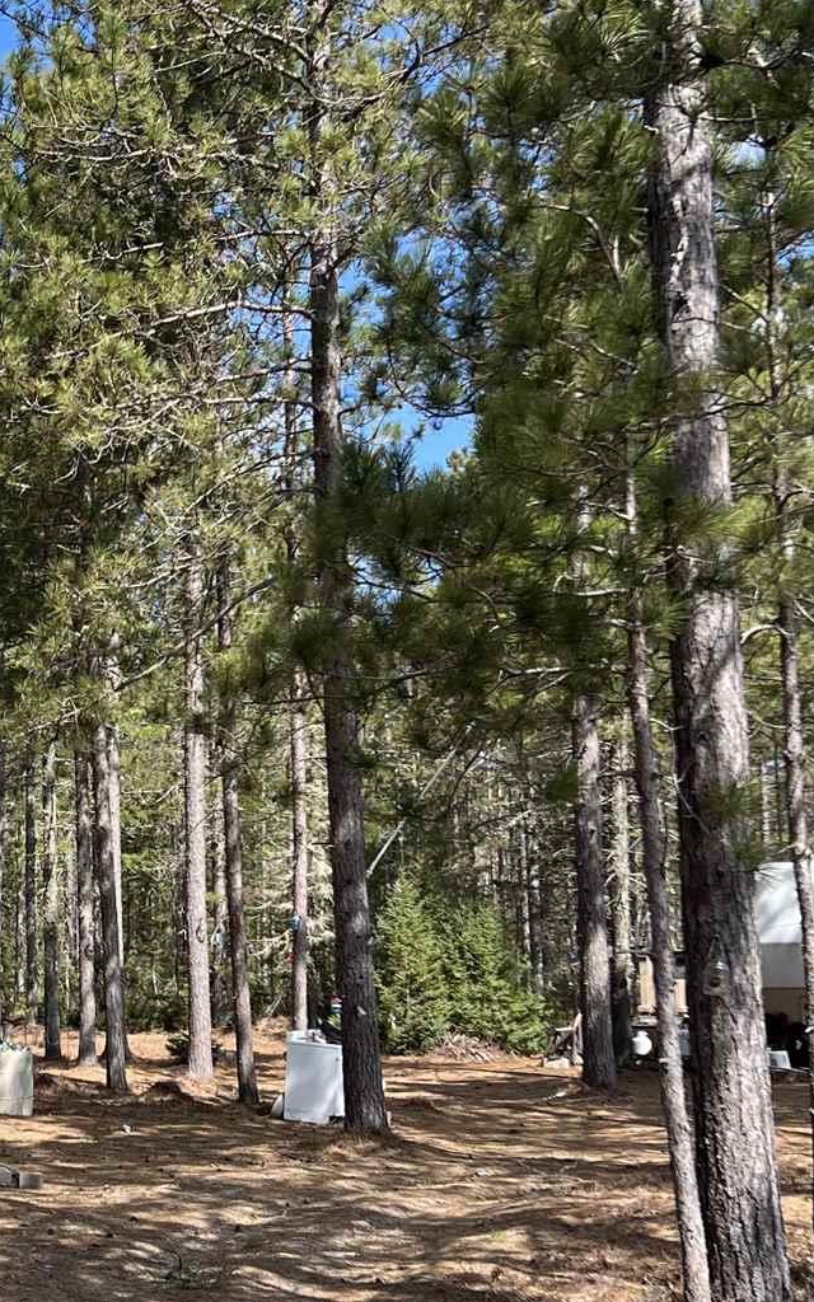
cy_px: 730
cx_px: -84
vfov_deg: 32.9
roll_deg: -1.2
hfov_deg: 20.0
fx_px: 2201
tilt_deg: +7.4
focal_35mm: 62
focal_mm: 5.7
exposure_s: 1/1511
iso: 50
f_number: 1.5
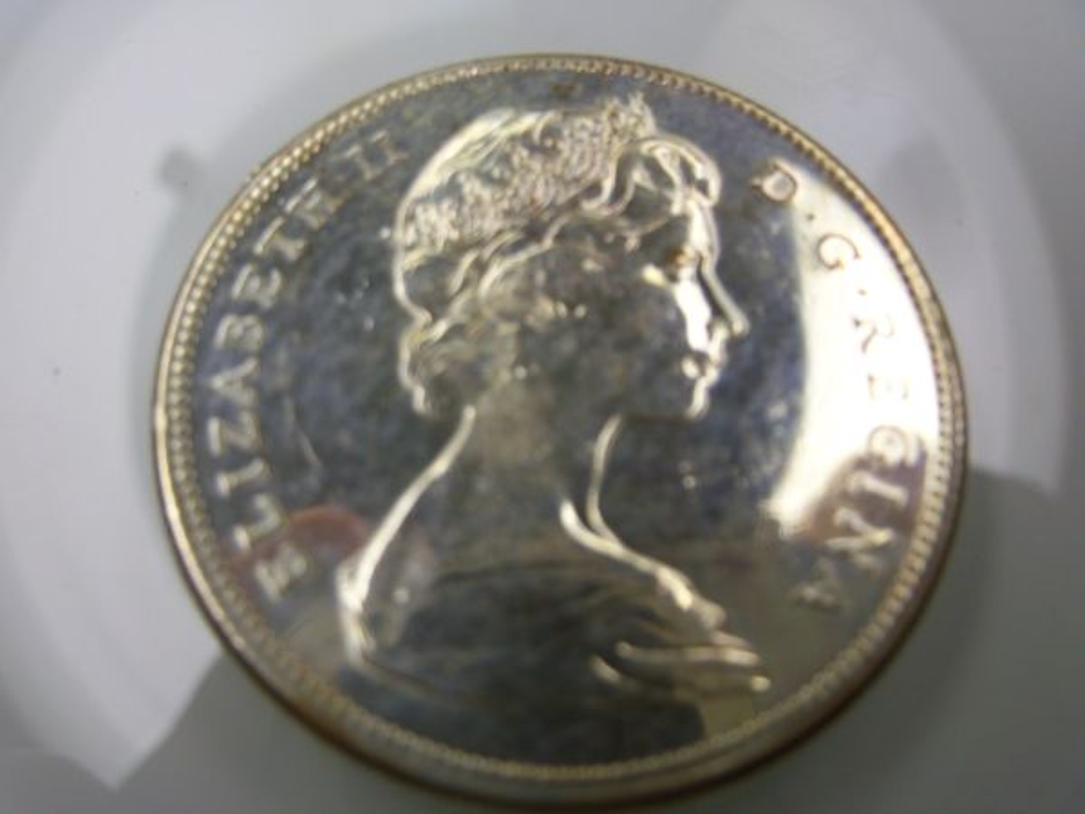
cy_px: 407
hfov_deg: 52.6
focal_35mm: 35
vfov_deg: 40.7
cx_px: 542
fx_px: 1097
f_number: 3
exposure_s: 1/100
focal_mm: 6.3
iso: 64
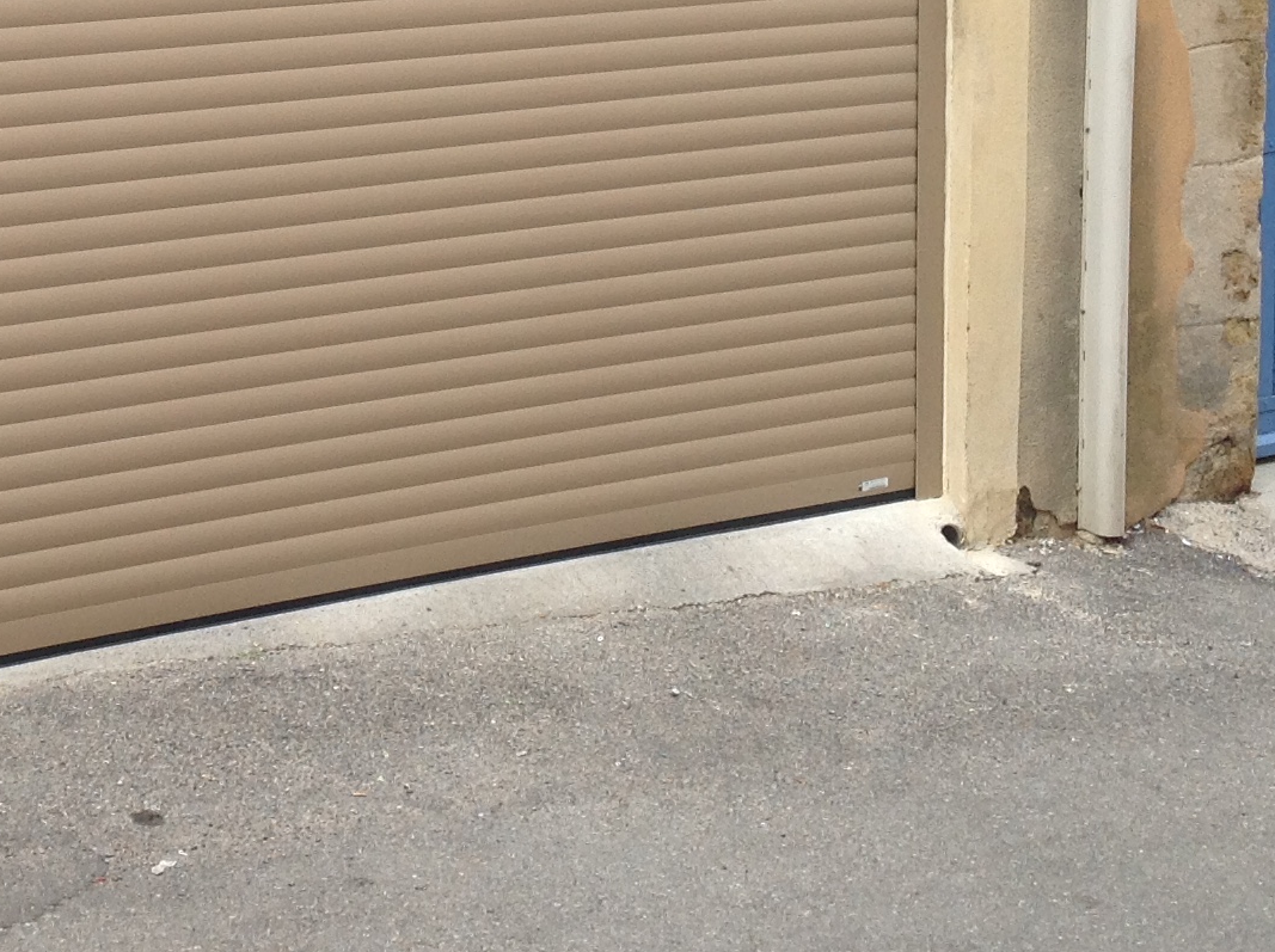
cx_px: 214
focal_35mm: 85
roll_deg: +1.7
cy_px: 7
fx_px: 3126
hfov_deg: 22.7
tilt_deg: -6.2
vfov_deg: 17.0
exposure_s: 1/238
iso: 50
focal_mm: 4.28
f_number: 2.4
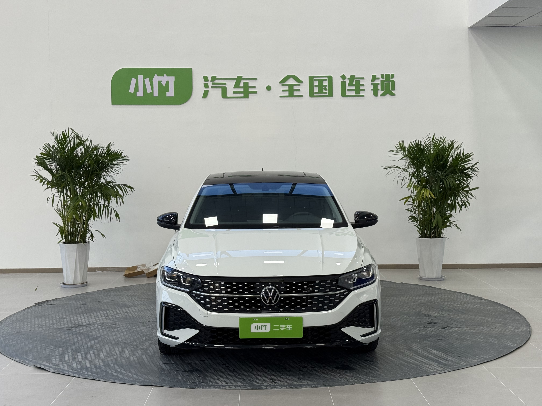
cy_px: 203
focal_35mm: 48
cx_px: 271
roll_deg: -0.3
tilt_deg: -2.7
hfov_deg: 39.7
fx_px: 752
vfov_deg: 30.3
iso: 100
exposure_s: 1/115
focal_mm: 6.76
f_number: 1.78
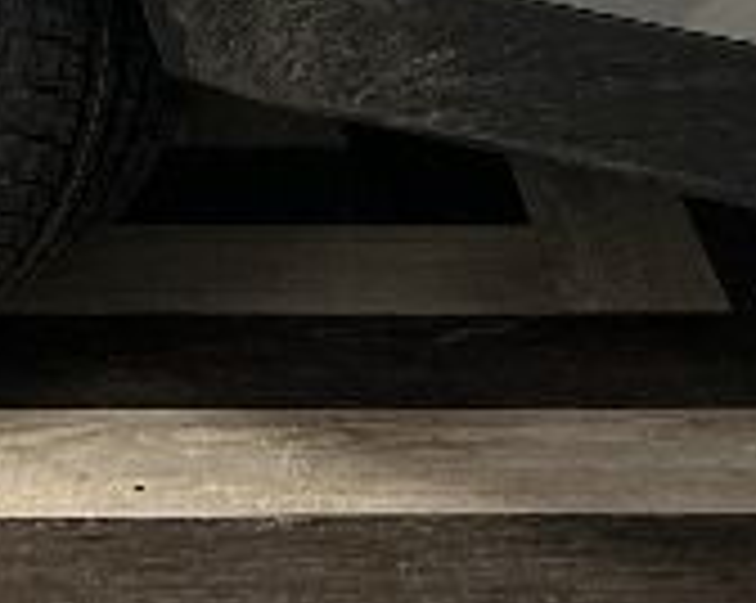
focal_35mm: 155
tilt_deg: -10.5
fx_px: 3464
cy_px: -981
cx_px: -36
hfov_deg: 12.3
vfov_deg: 8.8
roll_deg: -0.8
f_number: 1.5
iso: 100
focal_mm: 5.7
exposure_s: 1/120
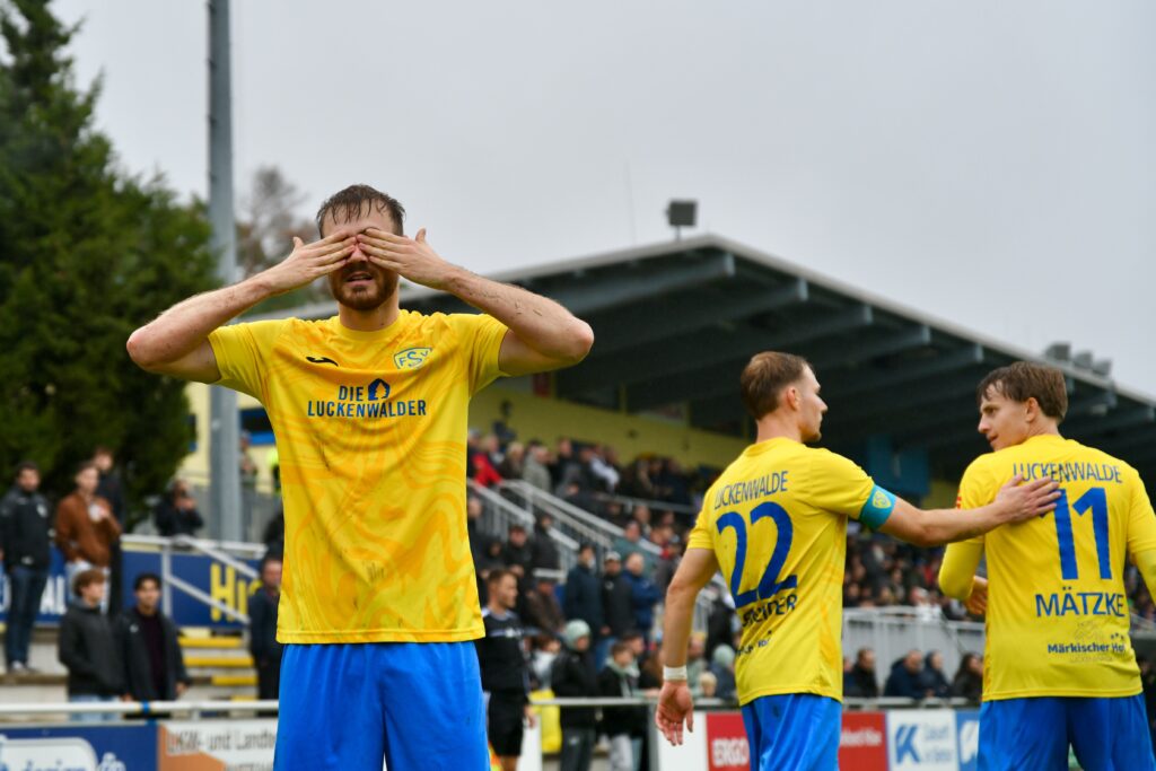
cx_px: 578
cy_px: 386
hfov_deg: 32.4
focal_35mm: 62
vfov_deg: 21.9
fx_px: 1991
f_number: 2.8
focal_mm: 62
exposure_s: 1/1000
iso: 560
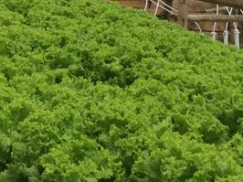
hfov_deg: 12.4
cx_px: -24
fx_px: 1101
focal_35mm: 157
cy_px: -144
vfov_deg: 9.0
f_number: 2.2
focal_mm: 4.15
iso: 32
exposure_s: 1/132
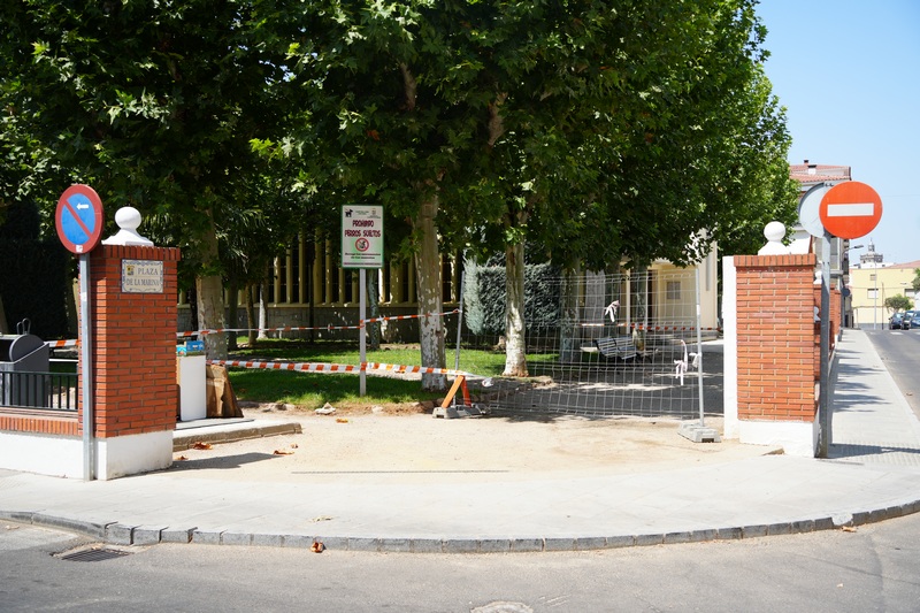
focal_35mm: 38
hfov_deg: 50.7
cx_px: 460
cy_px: 306
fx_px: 971
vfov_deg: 35.0
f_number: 5
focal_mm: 38
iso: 100
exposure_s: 1/320
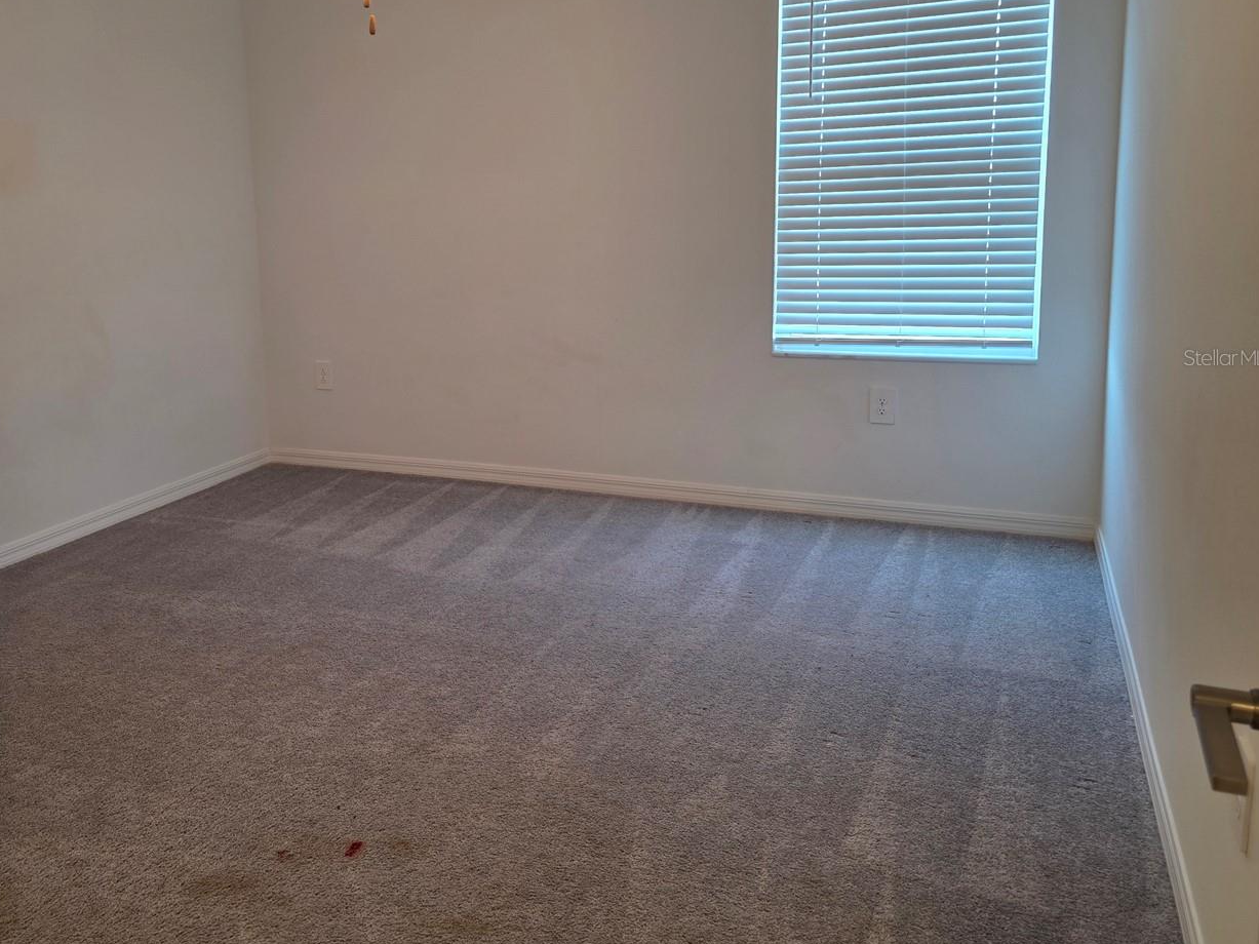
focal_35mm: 30
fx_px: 1091
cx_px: 460
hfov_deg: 59.1
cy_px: 357
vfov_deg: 46.4
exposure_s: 1/52
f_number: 1.7
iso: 80
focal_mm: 6.3
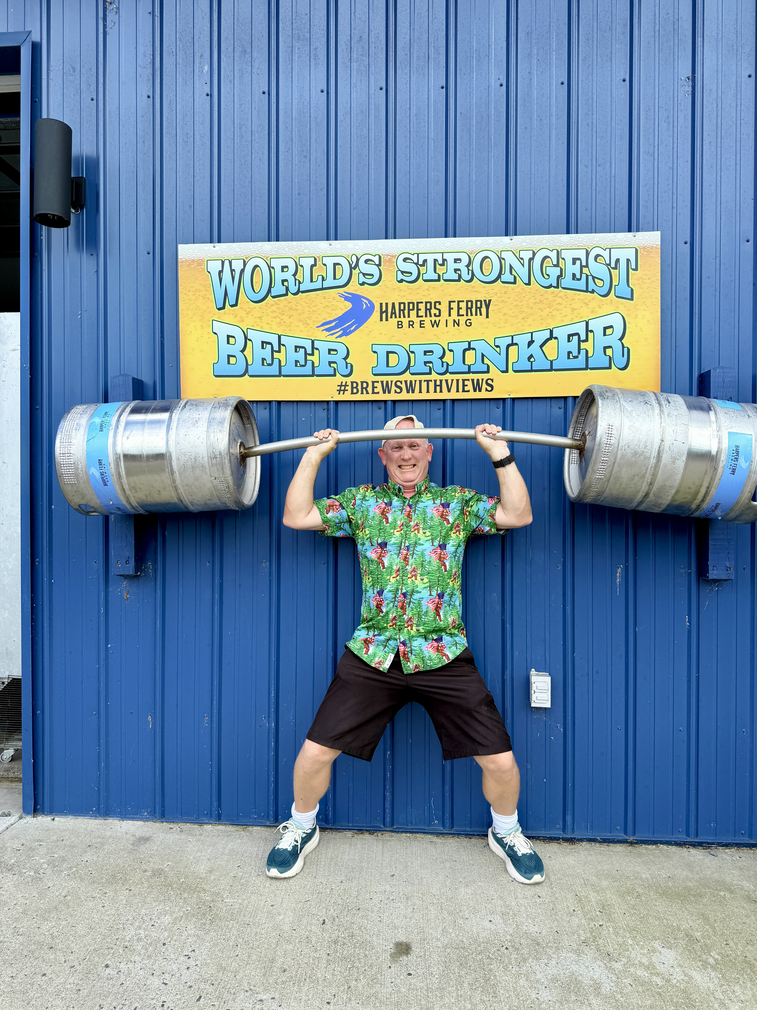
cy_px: 505
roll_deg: +0.0
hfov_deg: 56.8
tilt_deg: +0.1
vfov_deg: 71.6
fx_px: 700
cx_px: 378
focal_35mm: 24
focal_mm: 6.76
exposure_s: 1/1174
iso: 80
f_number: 1.78
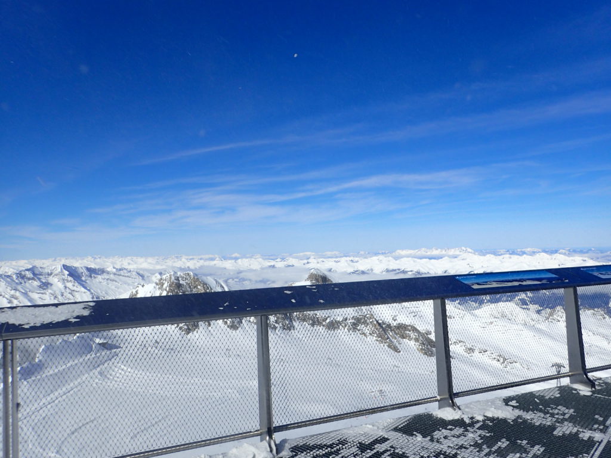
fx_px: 441
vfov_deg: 54.9
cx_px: 306
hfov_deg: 69.4
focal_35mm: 25
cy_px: 229
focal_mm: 4.5
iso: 100
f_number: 8
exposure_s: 1/400
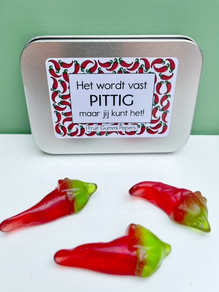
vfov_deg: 67.3
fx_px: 219
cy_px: 146
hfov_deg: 53.1
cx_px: 110
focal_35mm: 26
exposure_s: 1/2222
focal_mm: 5.1
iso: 50
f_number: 1.6
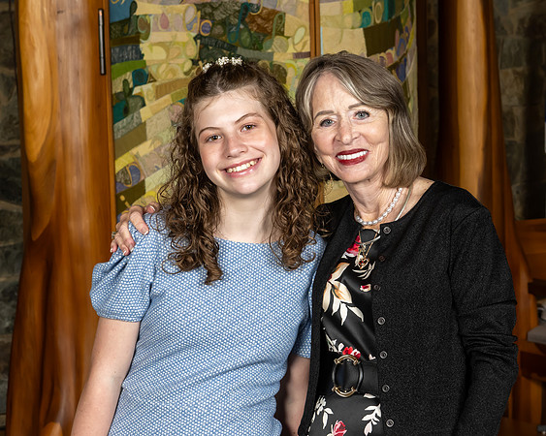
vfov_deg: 15.2
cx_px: 347
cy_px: 197
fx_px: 1638
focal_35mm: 101
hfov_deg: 18.9
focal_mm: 55
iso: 640
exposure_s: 1/200
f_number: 8
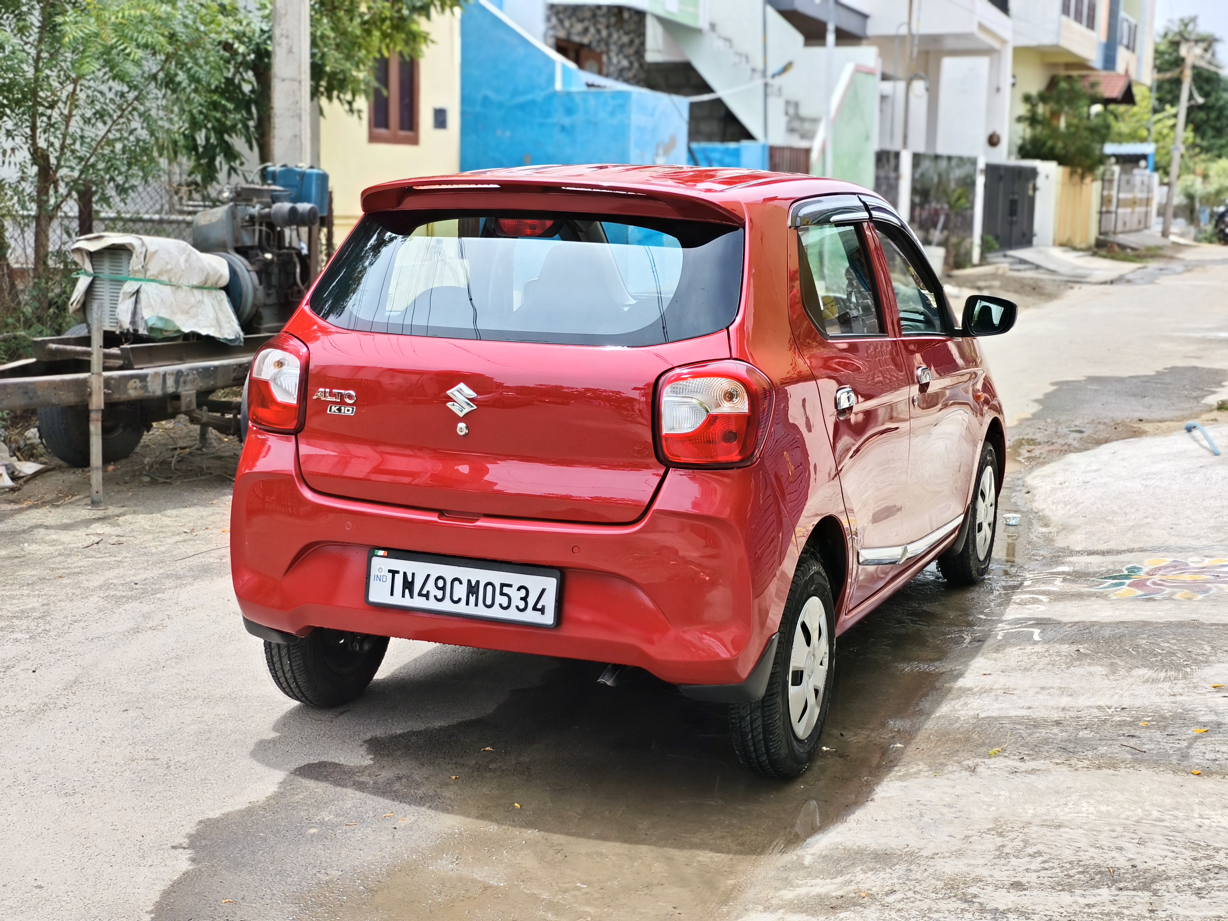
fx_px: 1774
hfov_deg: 38.2
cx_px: 614
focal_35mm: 50
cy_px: 460
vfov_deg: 29.1
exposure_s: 1/829
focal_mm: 7.1
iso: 100
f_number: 1.85
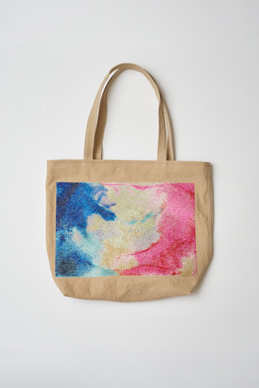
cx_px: 130
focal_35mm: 50
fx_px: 540
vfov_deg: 39.6
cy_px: 194
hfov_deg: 27.0
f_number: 13
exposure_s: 1/125
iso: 400
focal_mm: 50
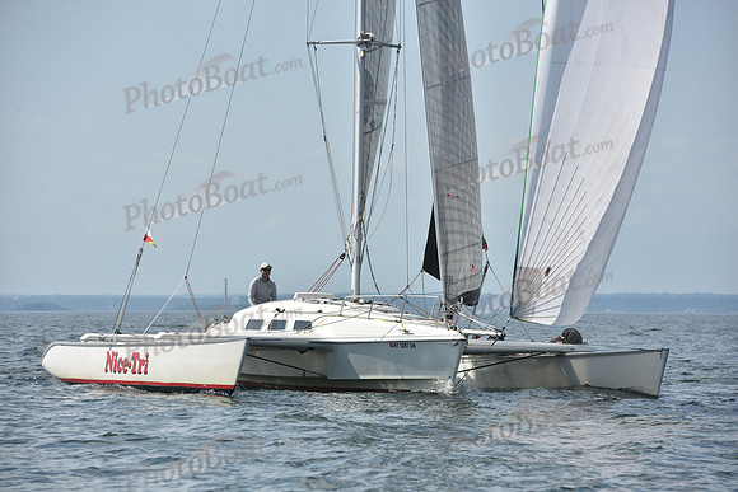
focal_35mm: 200
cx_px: 369
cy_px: 246
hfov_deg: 10.3
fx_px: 4101
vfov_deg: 6.9
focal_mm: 200
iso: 250
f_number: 9
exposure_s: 1/1250
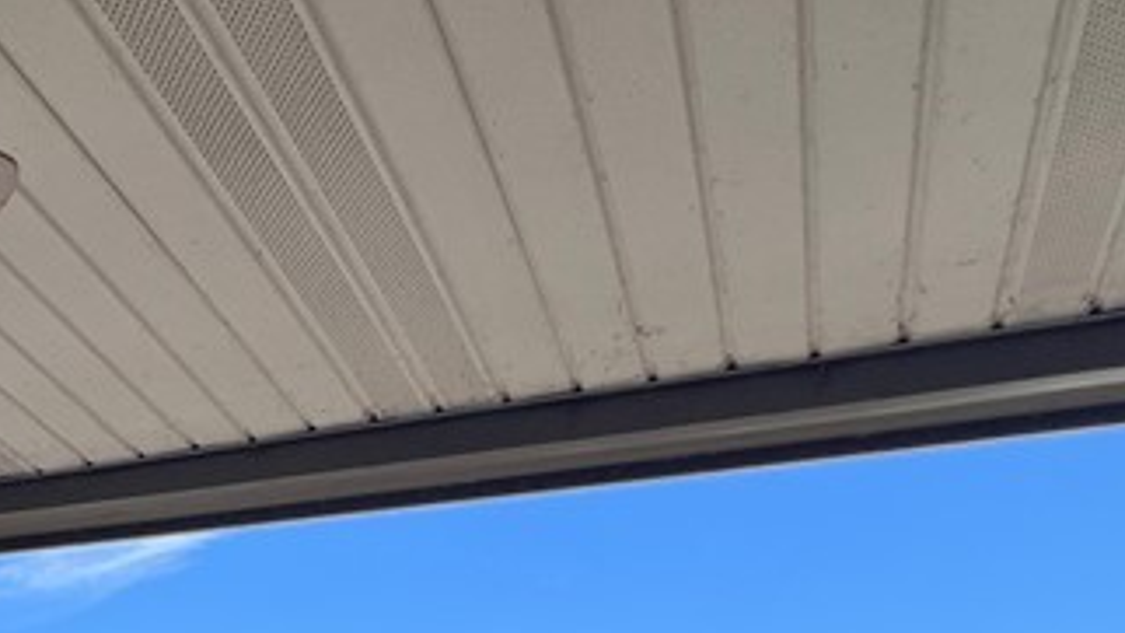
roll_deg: -4.1
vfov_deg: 18.7
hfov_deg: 38.2
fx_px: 1342
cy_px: 1217
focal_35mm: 45
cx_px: -94
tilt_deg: -10.2
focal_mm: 1.57
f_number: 1.8
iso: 32
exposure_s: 1/1393
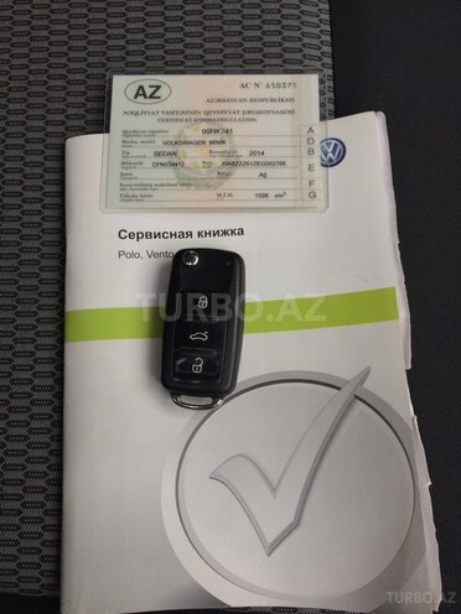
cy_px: 307
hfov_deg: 48.2
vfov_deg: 61.7
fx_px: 515
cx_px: 230
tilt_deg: -74.3
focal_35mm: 29
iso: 32
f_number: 2.2
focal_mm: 4.15
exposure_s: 1/100
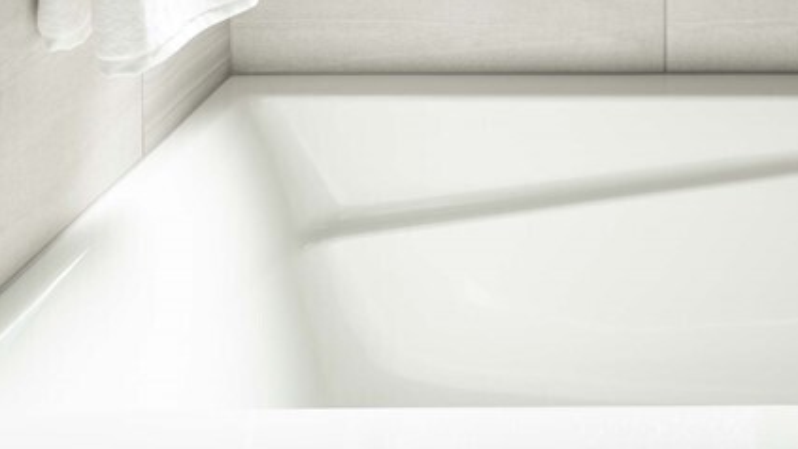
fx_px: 1333
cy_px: -476
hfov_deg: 31.4
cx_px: 752
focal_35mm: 63
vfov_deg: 15.1
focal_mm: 15
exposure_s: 1/50
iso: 100
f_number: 7.1
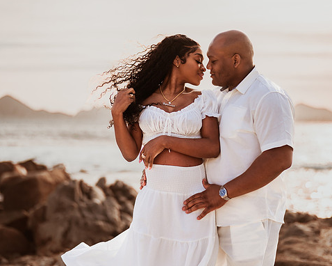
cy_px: 133
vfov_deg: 23.1
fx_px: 648
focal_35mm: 66
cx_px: 164
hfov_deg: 28.7
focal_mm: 58
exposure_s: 1/5000
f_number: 1.4
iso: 100
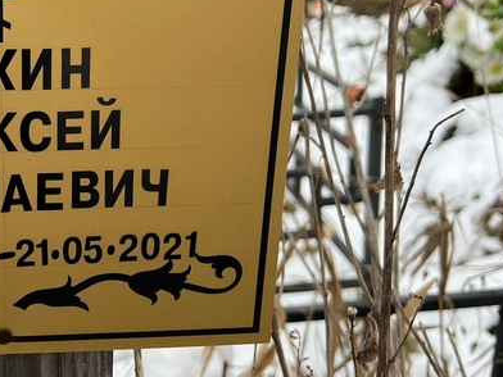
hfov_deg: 34.1
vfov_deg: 27.4
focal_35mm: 53
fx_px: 770
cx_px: 47
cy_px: 126
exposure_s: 1/208
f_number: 1.5
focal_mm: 5.7
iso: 40
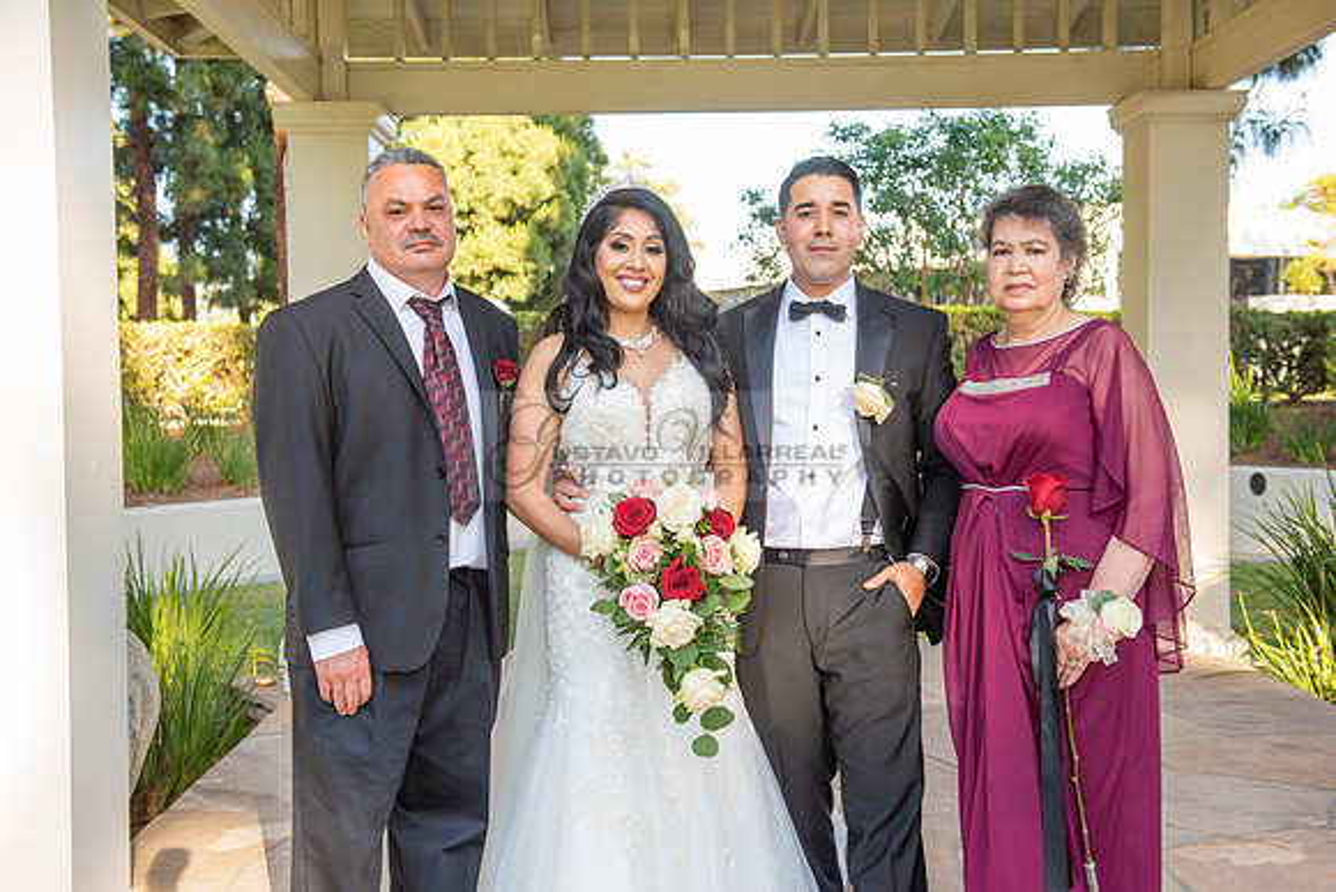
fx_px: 1633
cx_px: 668
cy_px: 446
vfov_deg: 30.5
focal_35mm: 44
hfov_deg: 44.5
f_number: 5.6
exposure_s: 1/200
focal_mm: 44
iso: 400
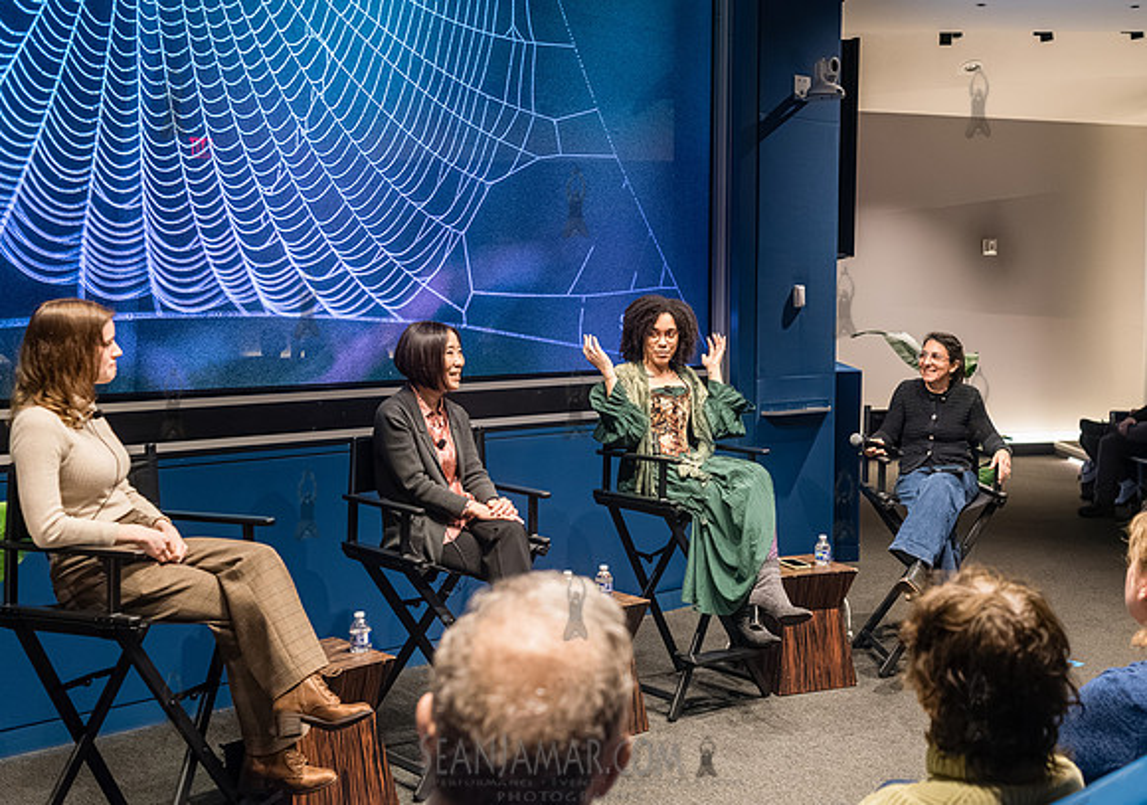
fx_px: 1323
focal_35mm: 41
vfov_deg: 33.8
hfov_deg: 46.7
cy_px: 371
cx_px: 666
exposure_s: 1/160
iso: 5000
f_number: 4
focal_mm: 35
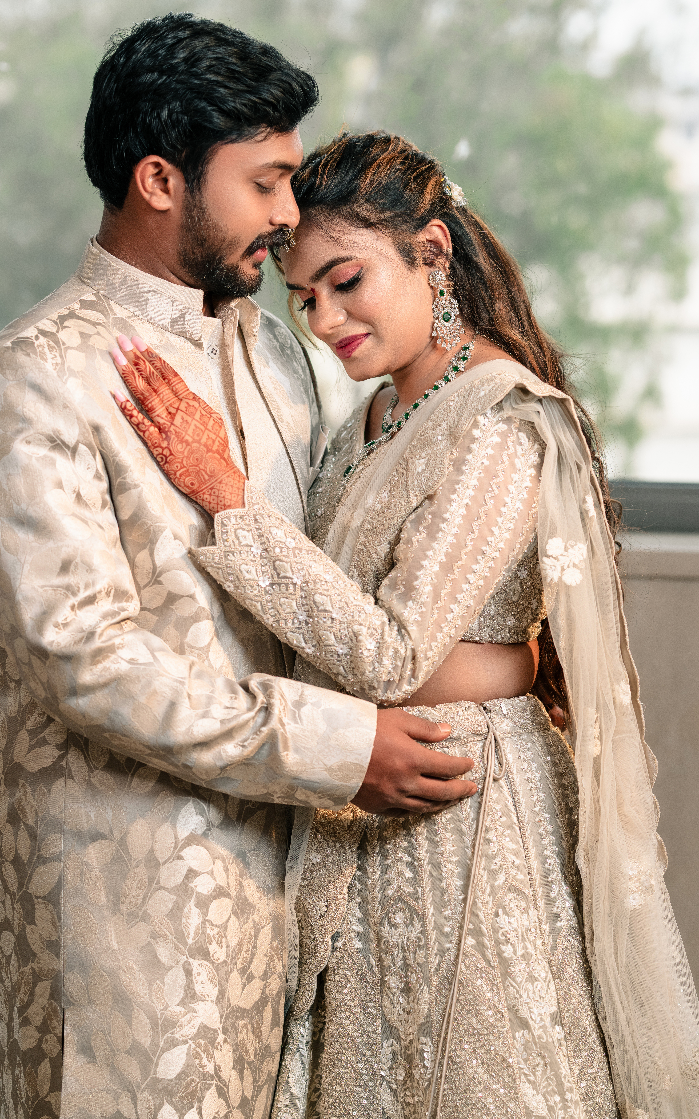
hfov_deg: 13.8
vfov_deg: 21.9
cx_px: 366
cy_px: 553
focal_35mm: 95
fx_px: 2896
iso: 320
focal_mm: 85
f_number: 2.8
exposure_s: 1/500
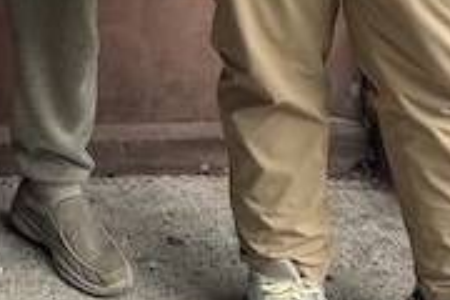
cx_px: -430
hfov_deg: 12.2
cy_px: -255
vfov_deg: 8.7
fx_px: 1875
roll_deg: +1.7
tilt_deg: -11.8
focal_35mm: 150
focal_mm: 5.96
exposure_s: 1/441
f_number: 1.6
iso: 50
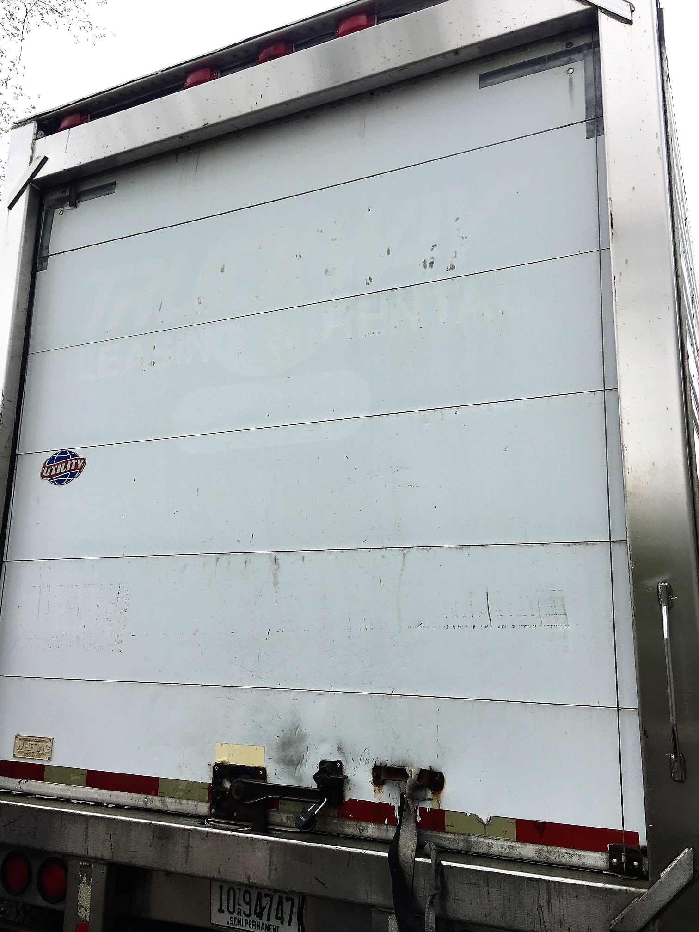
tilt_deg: +15.2
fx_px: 781
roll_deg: -0.7
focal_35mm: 29
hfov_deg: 48.2
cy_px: 466
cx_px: 350
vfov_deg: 61.7
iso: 25
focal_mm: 4.15
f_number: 2.2
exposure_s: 1/916
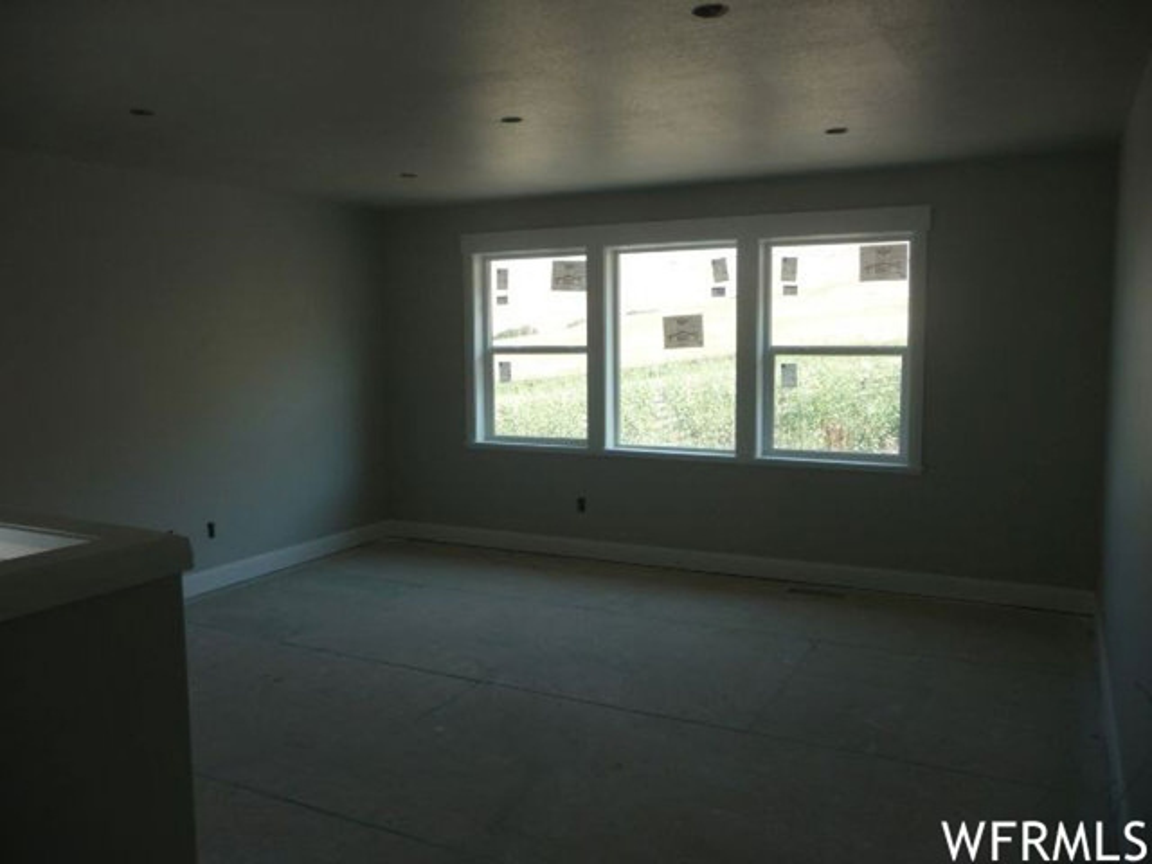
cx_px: 576
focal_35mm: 28
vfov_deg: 49.7
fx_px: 932
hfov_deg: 63.4
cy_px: 432
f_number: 3.3
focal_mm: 4.7
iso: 100
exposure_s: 1/160
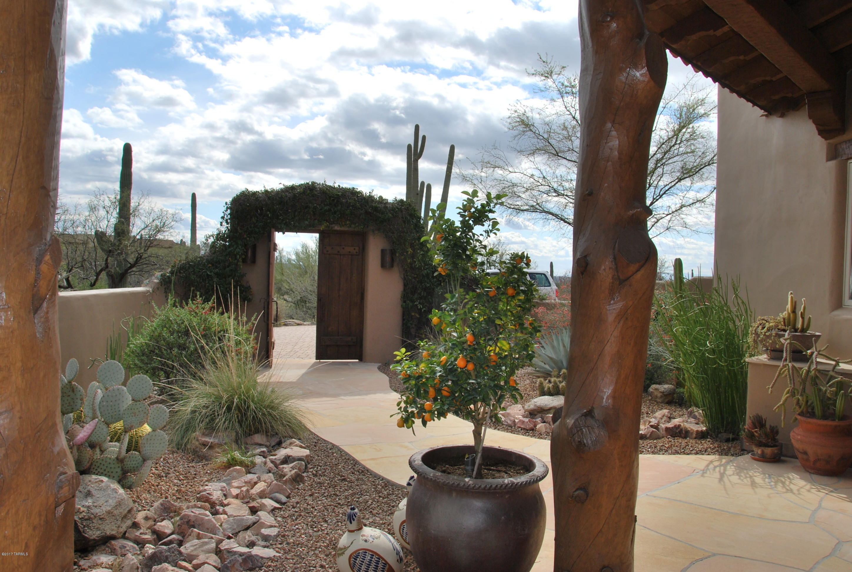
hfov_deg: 67.3
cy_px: 286
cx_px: 426
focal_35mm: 27
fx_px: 640
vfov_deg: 48.1
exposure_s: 1/200
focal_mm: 18
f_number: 11
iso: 100
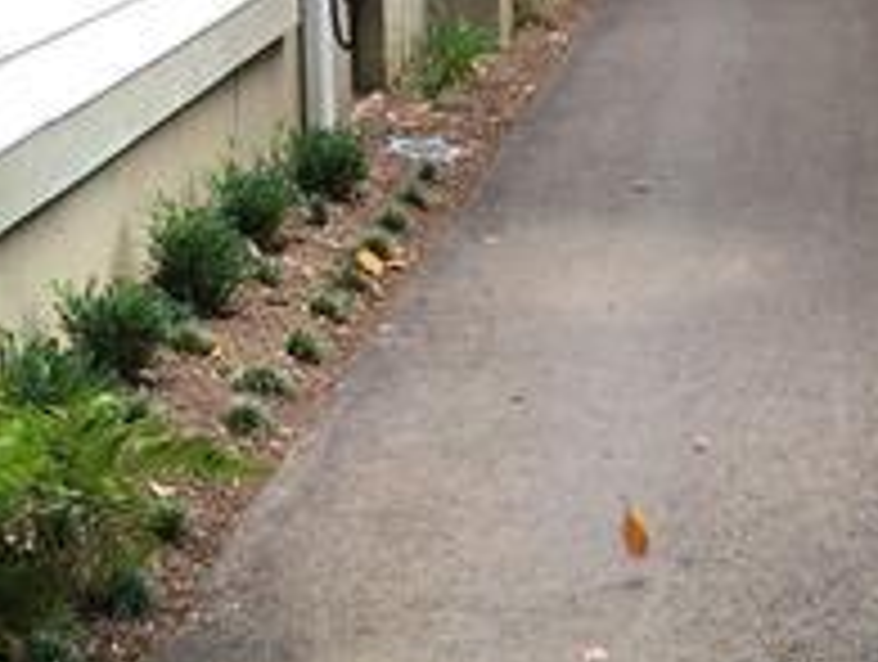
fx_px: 2414
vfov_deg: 15.4
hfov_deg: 20.4
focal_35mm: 95
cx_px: 716
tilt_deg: -8.0
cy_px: 63
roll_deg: -0.2
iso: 50
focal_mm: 4.15
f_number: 2.2
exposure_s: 1/120
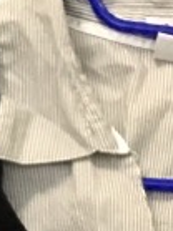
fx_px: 1341
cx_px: 173
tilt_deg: -83.3
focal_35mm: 201
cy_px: 636
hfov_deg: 7.3
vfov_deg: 8.6
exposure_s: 1/15
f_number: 1.8
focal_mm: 3.99
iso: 100
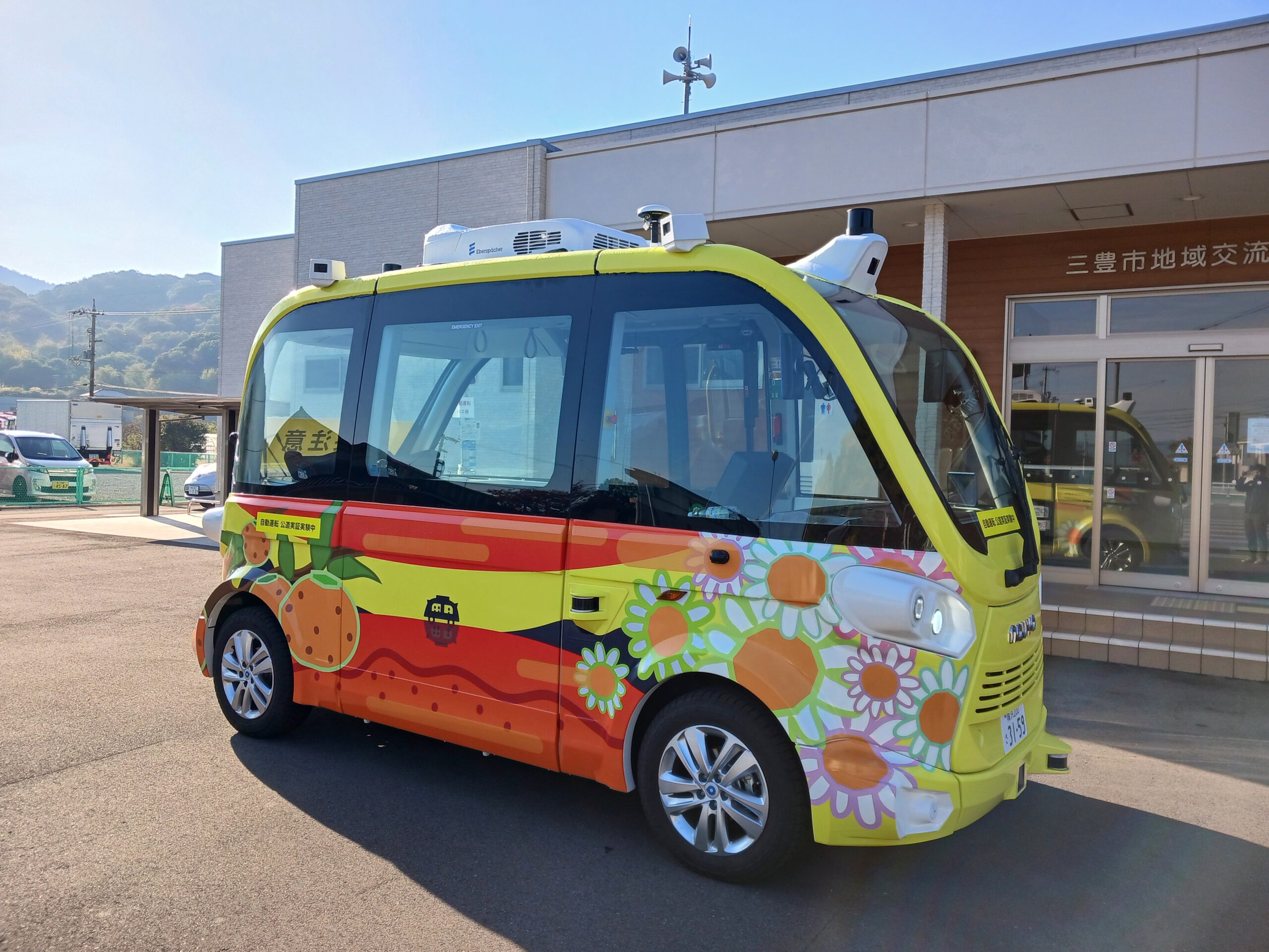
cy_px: 476
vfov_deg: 51.4
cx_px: 634
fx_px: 990
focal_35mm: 27
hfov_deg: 65.3
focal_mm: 4
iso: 20
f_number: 1.8
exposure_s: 1/202
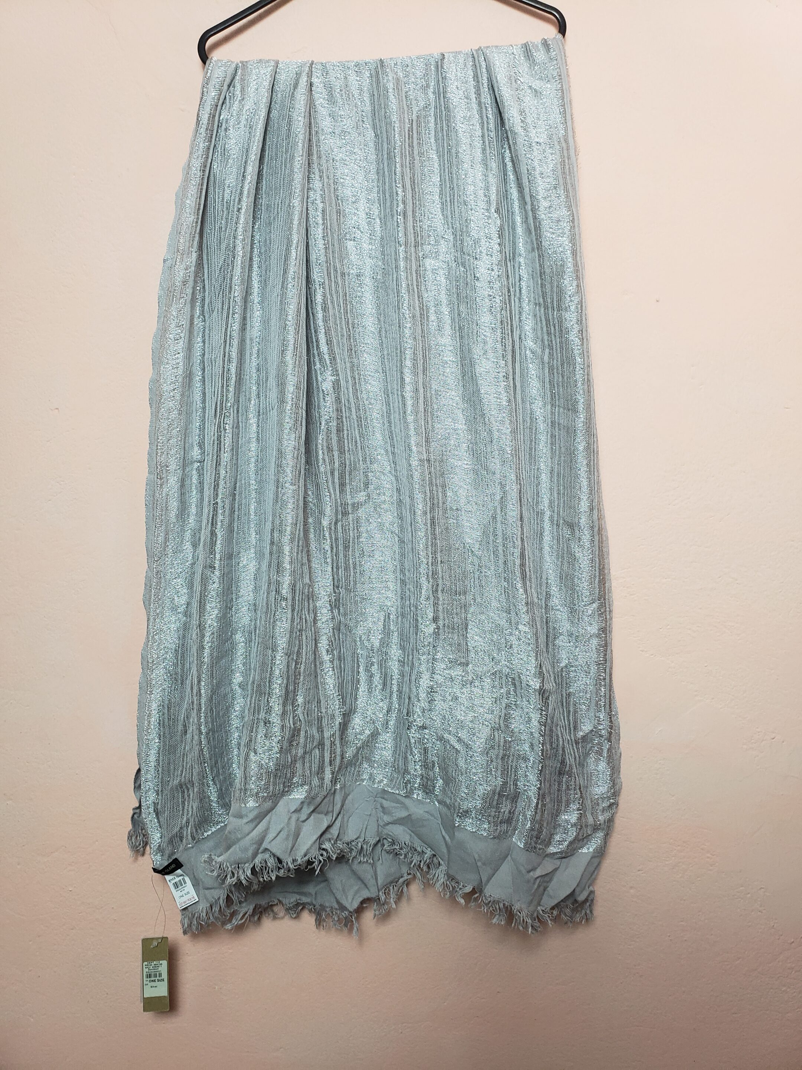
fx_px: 803
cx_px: 401
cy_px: 535
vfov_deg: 67.3
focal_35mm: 26
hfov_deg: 53.1
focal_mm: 4.3
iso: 160
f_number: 2.4
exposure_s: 1/50
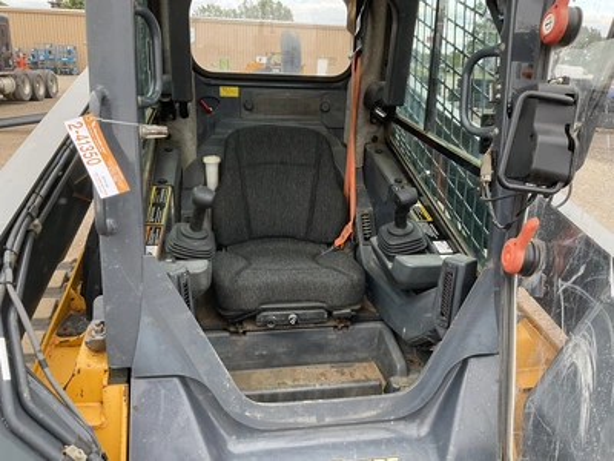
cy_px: 230
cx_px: 307
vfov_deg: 48.2
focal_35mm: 29
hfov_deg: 61.7
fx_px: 514
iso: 32
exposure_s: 1/148
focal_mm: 3
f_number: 1.8
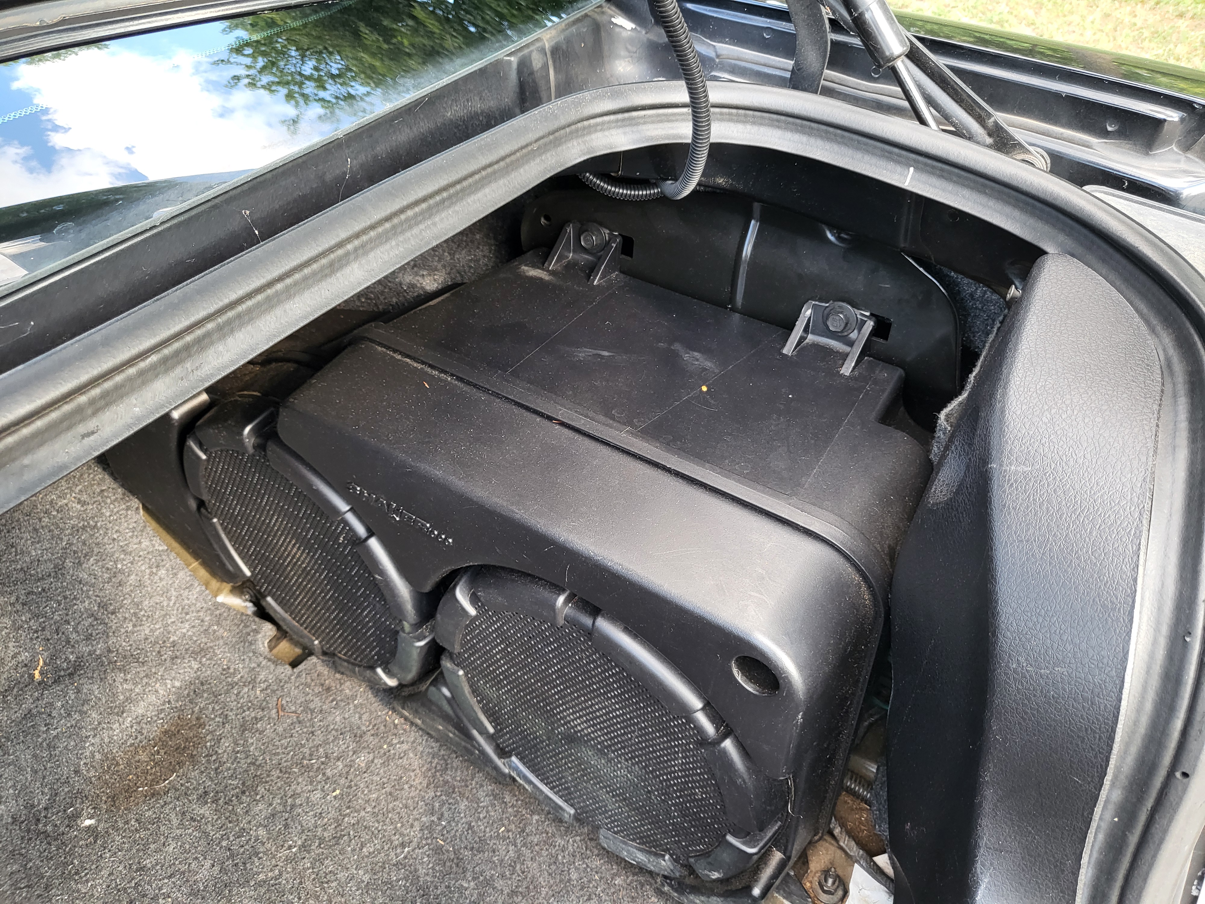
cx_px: 602
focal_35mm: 26
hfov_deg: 67.3
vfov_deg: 53.1
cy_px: 452
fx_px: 905
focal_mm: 4.25
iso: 125
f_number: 1.8
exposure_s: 1/120
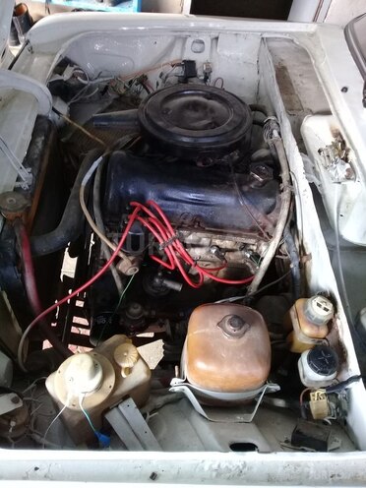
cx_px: 183
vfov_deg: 58.4
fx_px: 437
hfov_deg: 45.4
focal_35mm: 31
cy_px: 244
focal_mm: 3.3
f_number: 2.2
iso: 80
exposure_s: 1/33
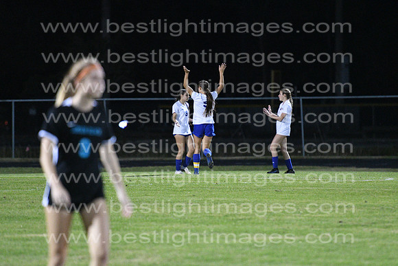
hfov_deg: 6.9
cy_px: 133
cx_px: 199
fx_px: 3317
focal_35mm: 300
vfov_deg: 4.6
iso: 8000
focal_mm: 200
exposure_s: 1/800
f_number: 2.8
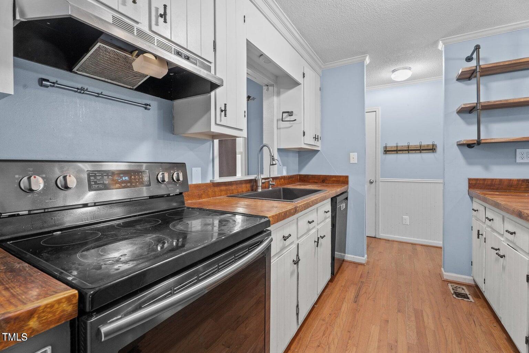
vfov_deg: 73.7
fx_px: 235
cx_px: 264
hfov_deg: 96.7
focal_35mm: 16
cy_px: 176
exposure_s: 1
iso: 400
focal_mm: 16
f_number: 8
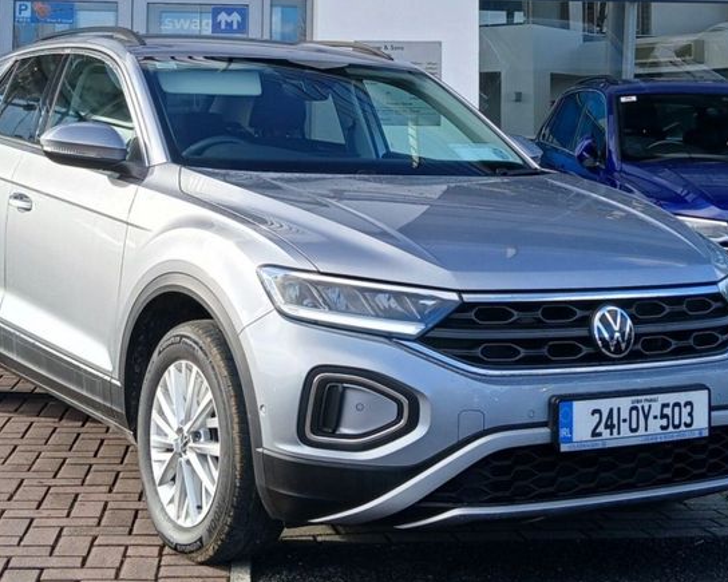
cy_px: 288
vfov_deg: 51.5
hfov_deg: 62.1
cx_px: 335
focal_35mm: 28
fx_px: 603
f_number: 1.8
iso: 20
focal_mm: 3.98
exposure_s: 1/210
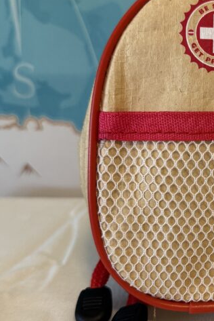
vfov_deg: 36.8
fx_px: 481
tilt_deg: -17.3
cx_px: 237
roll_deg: -0.3
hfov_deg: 23.5
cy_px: 180
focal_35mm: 54
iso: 320
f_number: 1.78
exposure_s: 1/60
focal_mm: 6.76
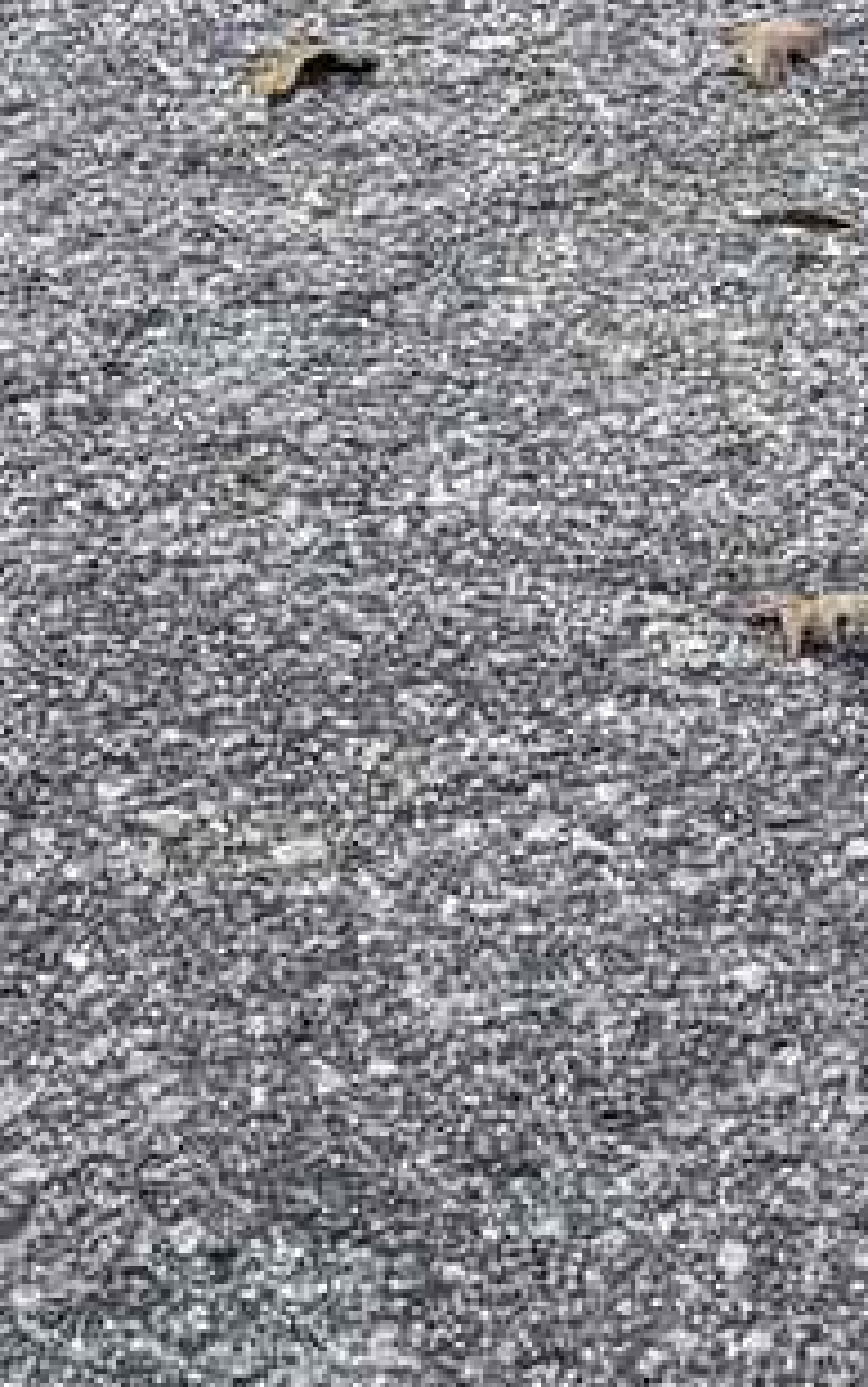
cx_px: 787
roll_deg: +1.9
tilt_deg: +0.6
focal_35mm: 189
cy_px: -2626
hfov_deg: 6.9
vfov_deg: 9.1
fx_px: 7147
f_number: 1.78
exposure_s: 1/2445
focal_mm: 6.76
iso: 100
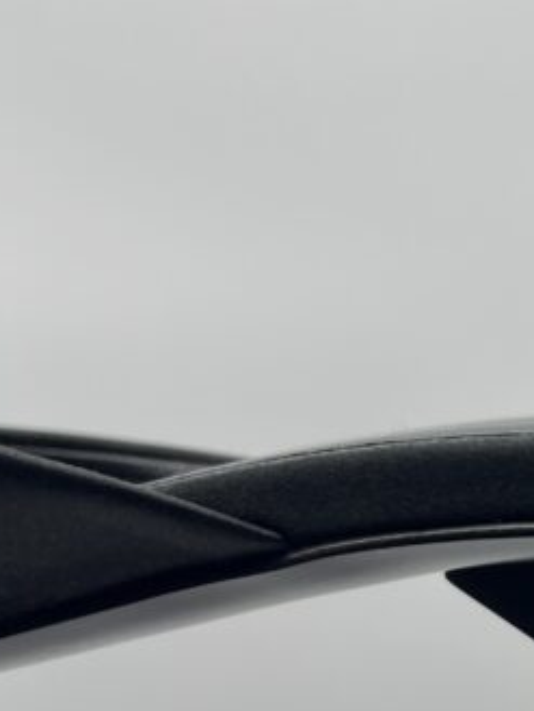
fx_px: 1665
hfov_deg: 16.6
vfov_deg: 23.8
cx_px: 796
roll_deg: -0.4
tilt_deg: -12.1
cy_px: 547
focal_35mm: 81
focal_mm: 5.7
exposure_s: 1/171
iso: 40
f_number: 1.5
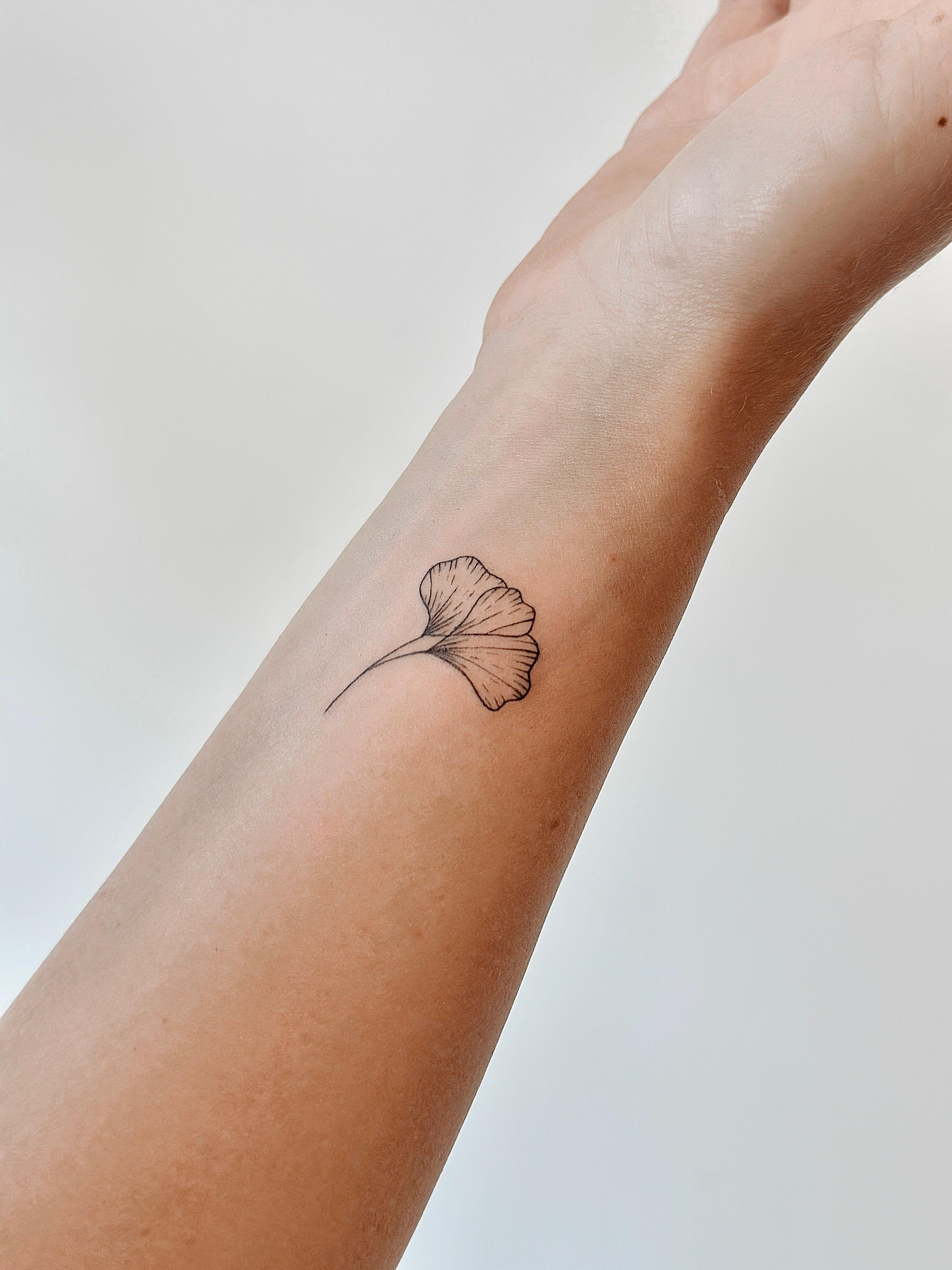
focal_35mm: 48
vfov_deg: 39.7
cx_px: 476
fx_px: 1760
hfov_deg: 30.3
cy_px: 635
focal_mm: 6.86
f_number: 1.8
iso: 80
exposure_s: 1/430
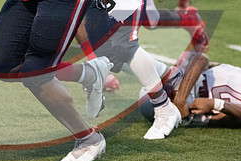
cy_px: -30
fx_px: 2947
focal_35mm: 440
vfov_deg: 3.1
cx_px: 4
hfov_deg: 4.7
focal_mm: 122
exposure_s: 1/2500
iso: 18000
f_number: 2.8
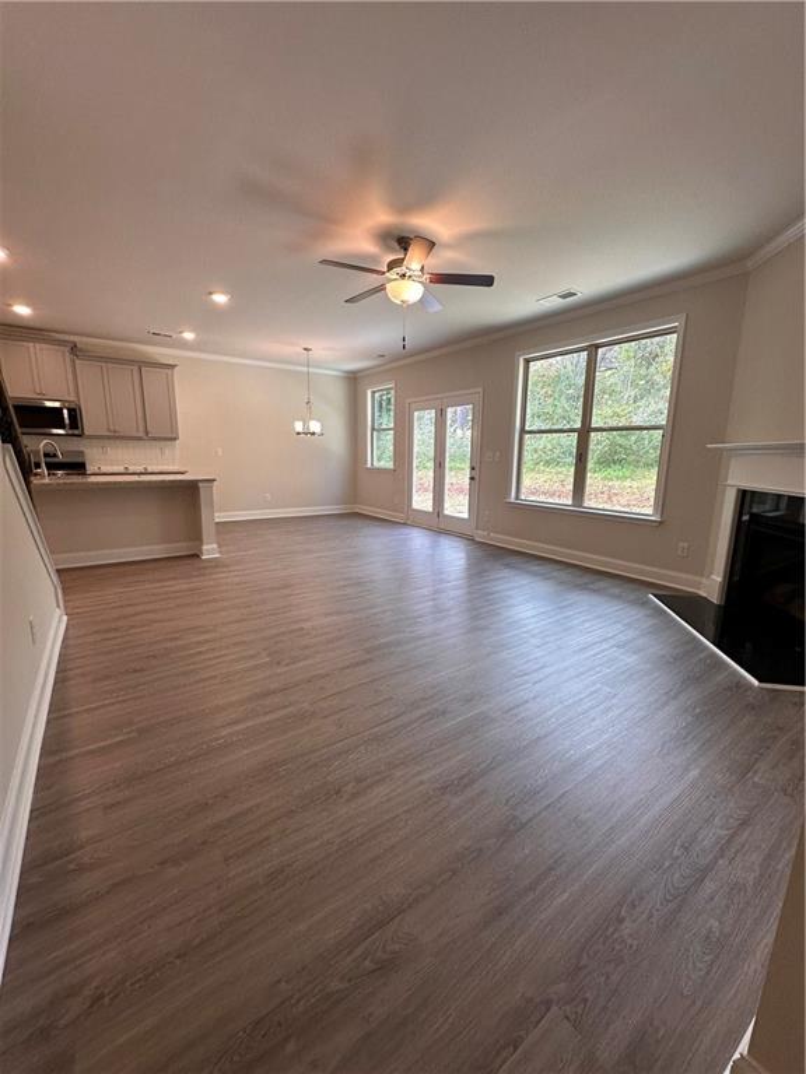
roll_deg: -2.4
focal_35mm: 14
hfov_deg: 85.7
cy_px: 537
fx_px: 435
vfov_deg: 102.1
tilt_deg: -10.5
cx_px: 403
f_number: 2.2
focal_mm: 2.22
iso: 100
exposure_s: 1/120
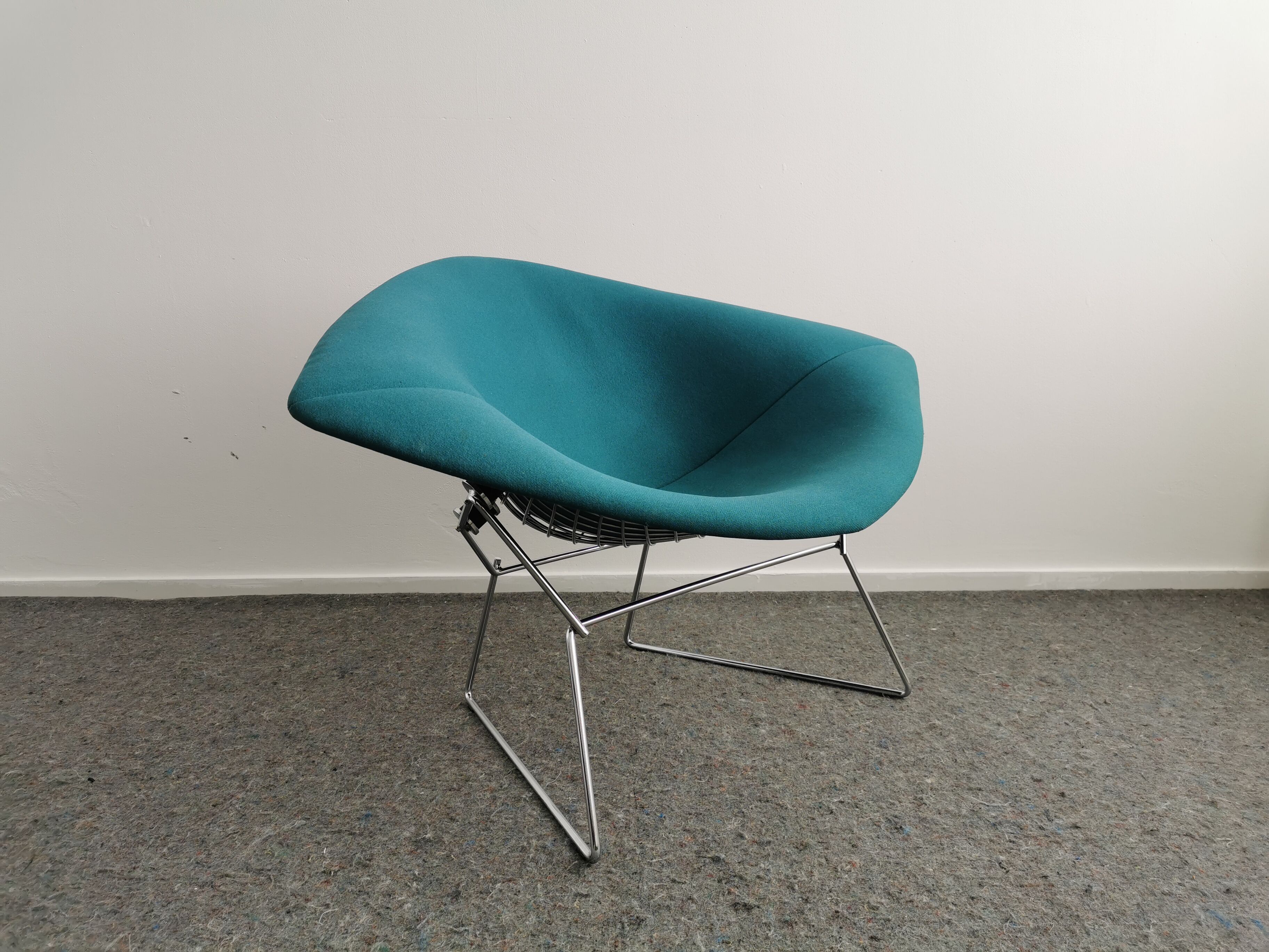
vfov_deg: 51.4
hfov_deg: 65.3
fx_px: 990
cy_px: 476
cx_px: 634
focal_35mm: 27
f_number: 1.8
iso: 50
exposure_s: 1/237
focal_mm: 5.58
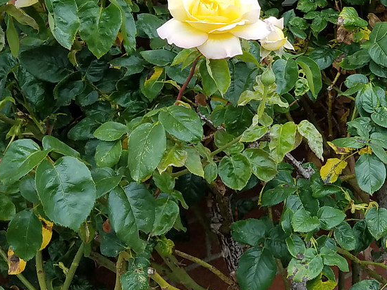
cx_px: 465
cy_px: 135
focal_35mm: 75
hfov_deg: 23.7
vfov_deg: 19.6
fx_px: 838
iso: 40
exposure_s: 1/410
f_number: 1.7
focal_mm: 4.2
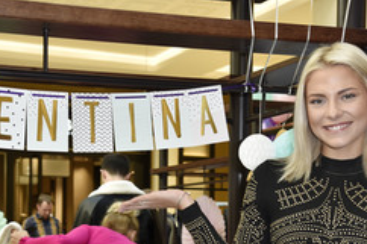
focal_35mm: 93
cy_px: 226
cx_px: 163
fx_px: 947
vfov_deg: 14.5
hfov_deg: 21.9
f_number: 5.6
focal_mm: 50
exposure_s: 1/100
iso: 560
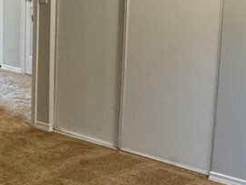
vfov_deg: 17.9
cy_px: 40
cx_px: 31
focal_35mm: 82
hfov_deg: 23.3
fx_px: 583
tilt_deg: -11.6
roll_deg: -0.9
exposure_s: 1/60
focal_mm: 2.22
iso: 400
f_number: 2.2
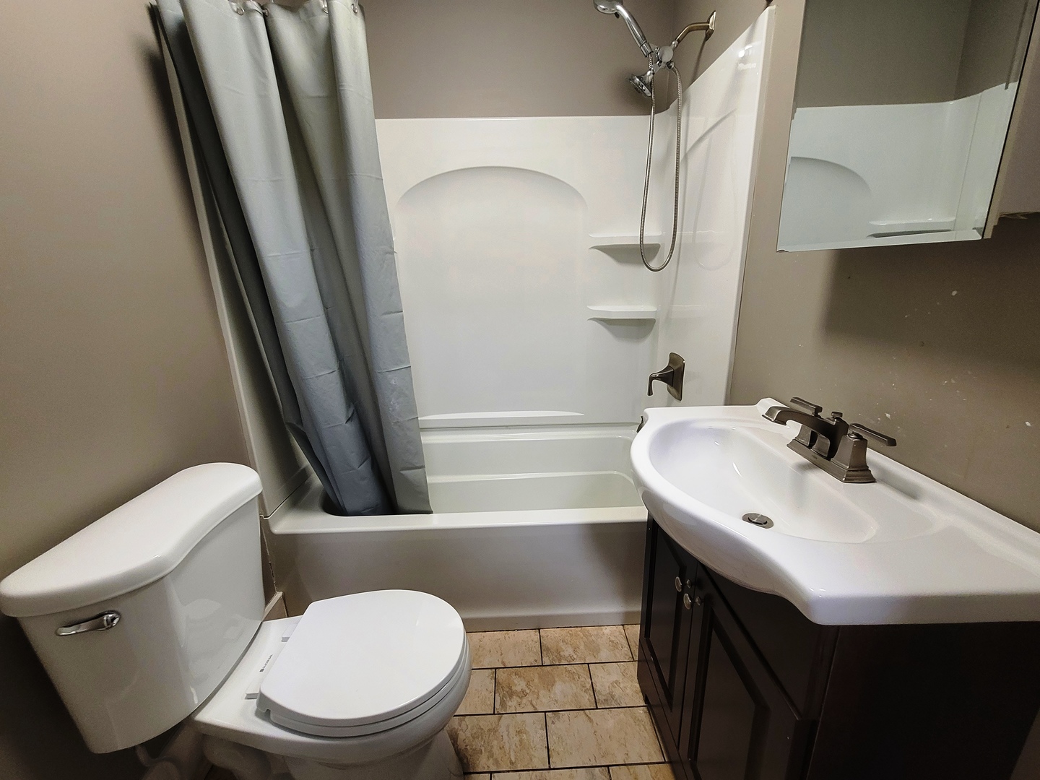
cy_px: 390
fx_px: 391
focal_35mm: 13
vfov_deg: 89.9
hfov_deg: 106.2
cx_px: 520
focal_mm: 2.2
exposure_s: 1/60
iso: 400
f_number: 2.2
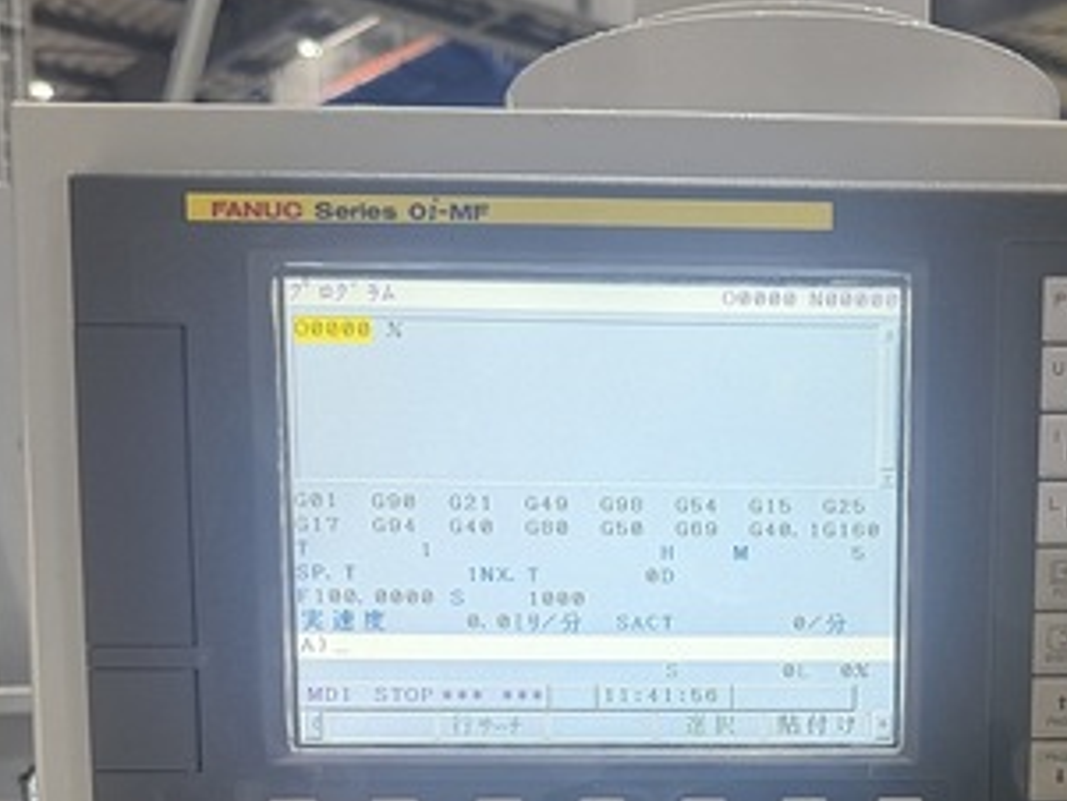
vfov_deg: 26.9
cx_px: 776
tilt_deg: -4.8
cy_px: 812
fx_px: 1573
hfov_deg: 36.7
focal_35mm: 51
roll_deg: +1.2
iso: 200
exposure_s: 1/50
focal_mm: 6.76
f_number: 1.78
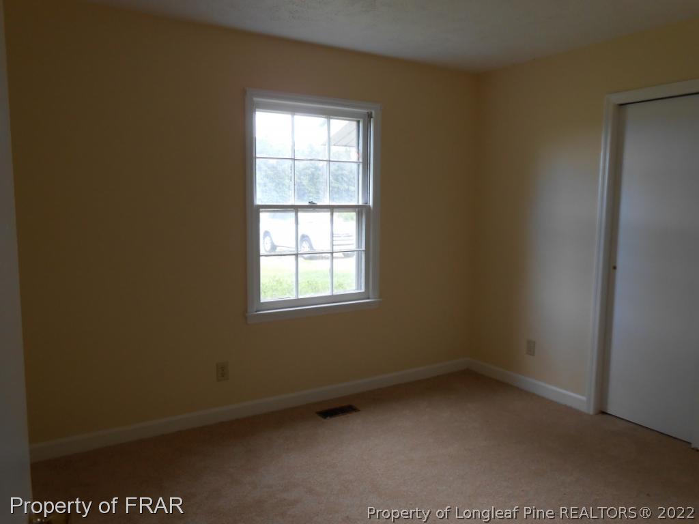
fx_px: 525
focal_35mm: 26
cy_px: 262
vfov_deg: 53.1
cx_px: 350
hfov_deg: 67.3
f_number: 3.5
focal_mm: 4.6
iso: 100
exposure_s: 1/30
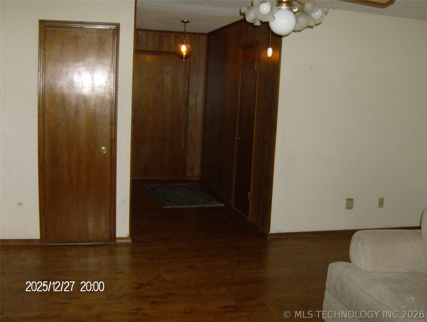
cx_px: 214
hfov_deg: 51.3
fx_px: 445
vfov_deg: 39.7
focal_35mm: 36
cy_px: 161
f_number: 2.8
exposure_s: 1/60
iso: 200
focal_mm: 6
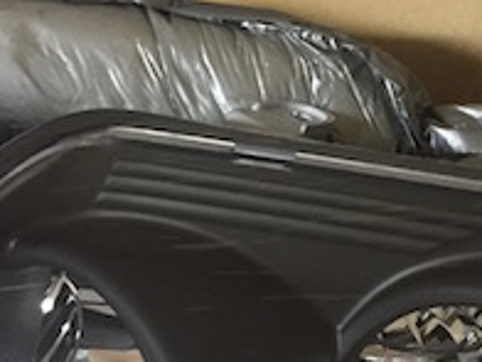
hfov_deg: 21.5
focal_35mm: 89
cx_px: 445
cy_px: 369
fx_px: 1239
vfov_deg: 16.2
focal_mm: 4.15
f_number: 2.2
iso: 250
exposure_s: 1/15
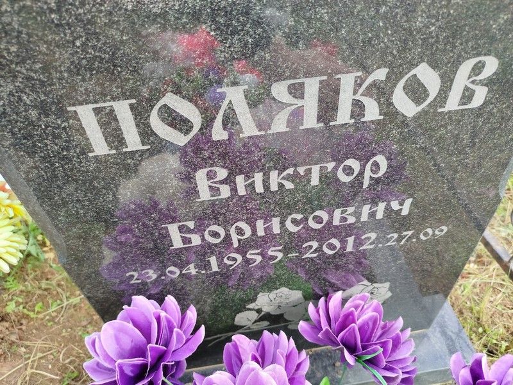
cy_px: 192
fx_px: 356
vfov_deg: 56.8
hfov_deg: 71.6
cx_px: 256
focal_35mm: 24
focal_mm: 5.31
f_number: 1.7
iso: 50
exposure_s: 1/132
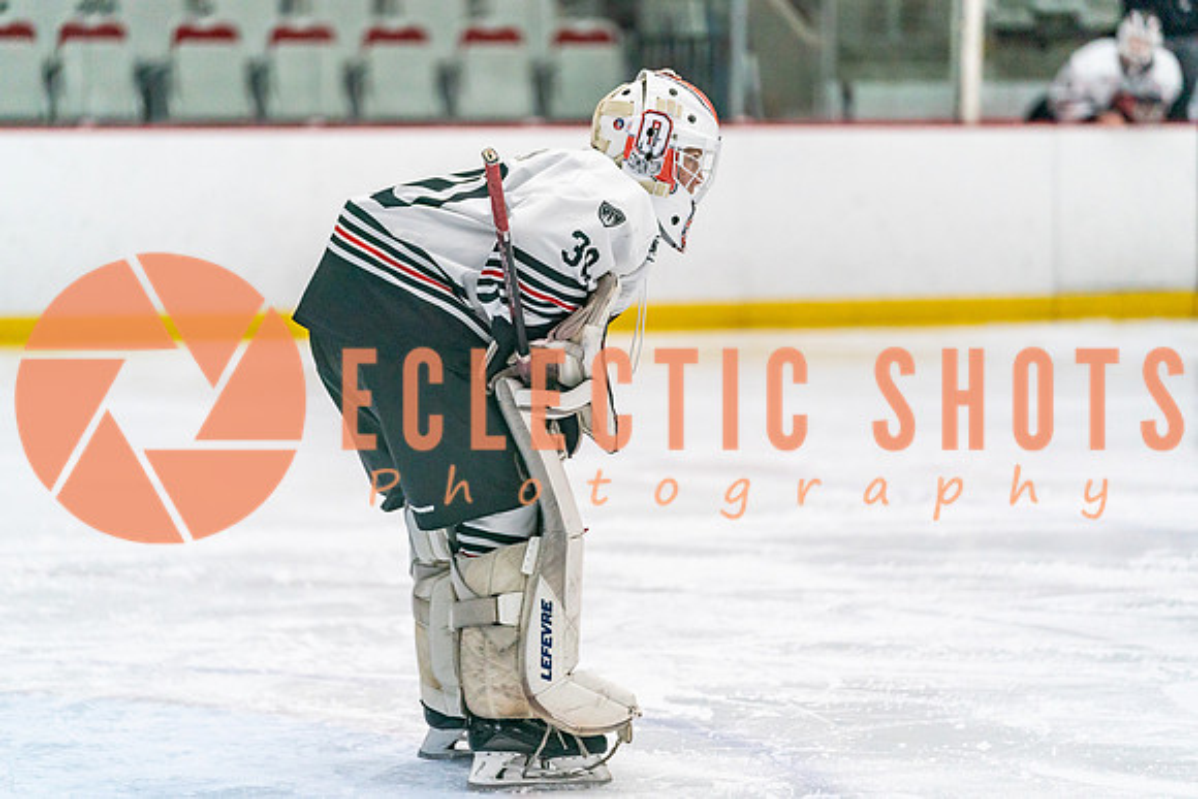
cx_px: 599
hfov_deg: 12.5
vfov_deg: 8.4
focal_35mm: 164
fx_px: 5459
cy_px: 400
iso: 3200
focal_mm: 164
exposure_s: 1/1250
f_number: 2.8
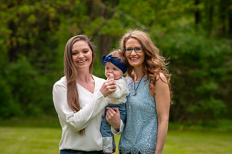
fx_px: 1000
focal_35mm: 155
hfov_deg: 13.2
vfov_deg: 8.8
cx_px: 116
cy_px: 72
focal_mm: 145
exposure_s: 1/800
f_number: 5
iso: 400
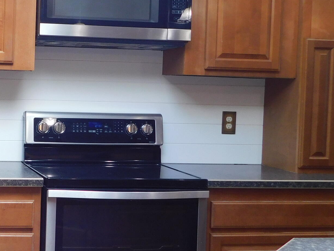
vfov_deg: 21.6
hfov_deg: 27.0
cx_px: 0
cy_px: 111
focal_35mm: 68
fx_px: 656
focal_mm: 4.9
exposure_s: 1/30
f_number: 3.2
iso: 160
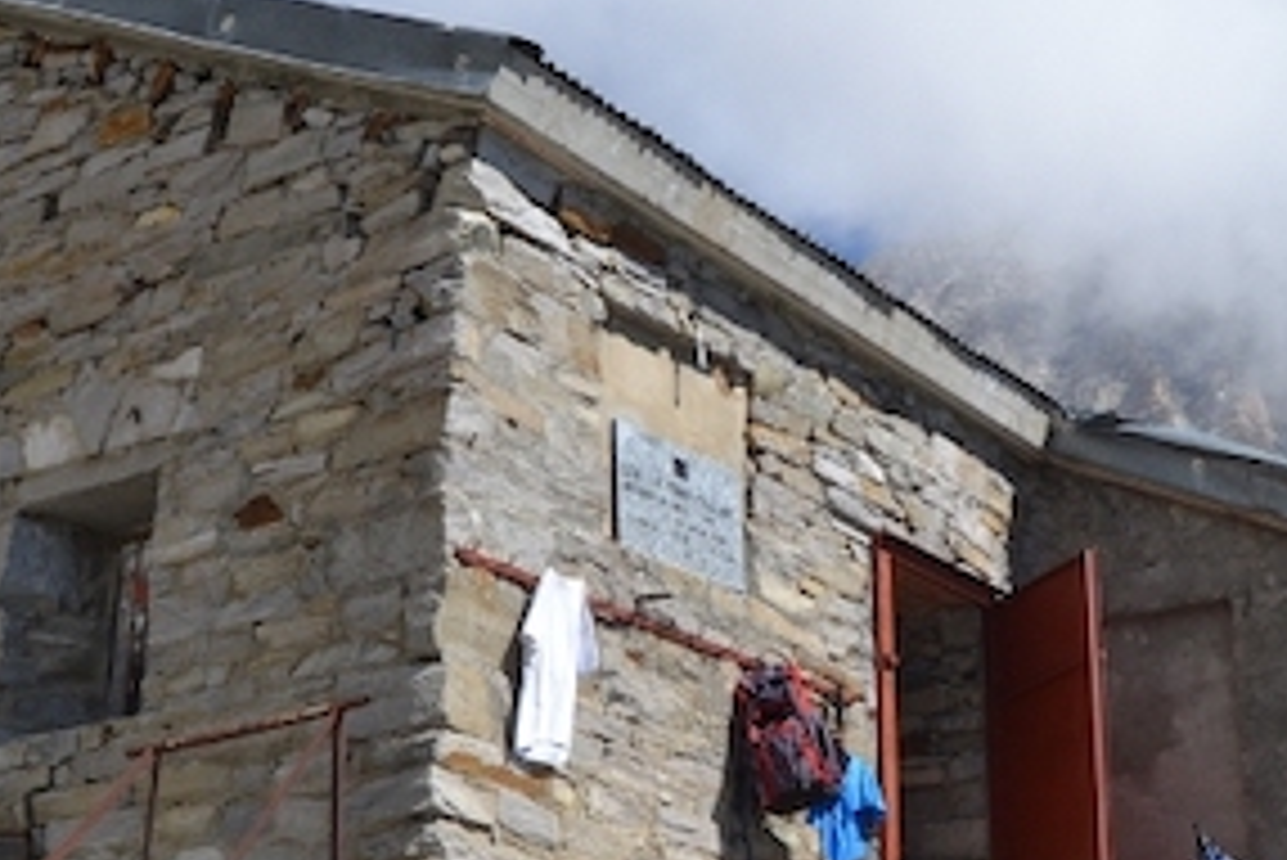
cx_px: 909
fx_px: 2361
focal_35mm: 66
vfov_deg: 20.6
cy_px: 554
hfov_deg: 30.2
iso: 100
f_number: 9
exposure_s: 1/320
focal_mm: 18
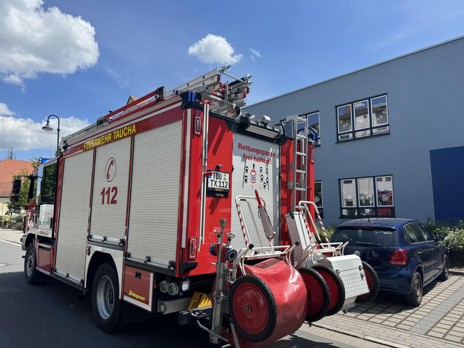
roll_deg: +0.6
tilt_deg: +5.8
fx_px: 322
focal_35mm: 24
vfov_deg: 56.8
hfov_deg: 71.6
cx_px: 232
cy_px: 174
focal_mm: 6.76
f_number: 1.78
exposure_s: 1/4310
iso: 80
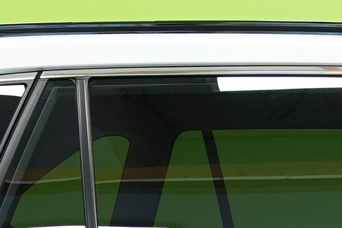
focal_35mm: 276
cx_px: 617
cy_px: 582
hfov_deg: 7.3
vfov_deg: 4.8
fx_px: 2622
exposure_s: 1/20
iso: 500
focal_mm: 36
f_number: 5
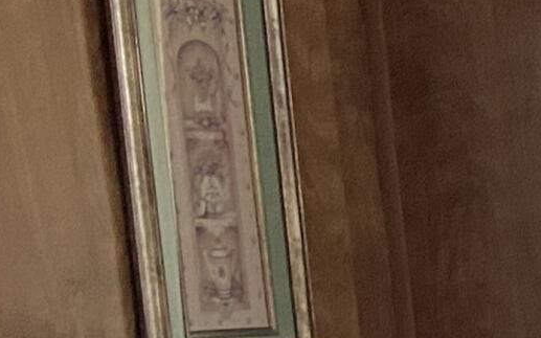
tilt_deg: -13.3
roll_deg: -0.1
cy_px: 837
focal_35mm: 160
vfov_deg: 7.6
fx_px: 2359
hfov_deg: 10.7
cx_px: 1408
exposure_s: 1/60
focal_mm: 4.25
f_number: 1.8
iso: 125
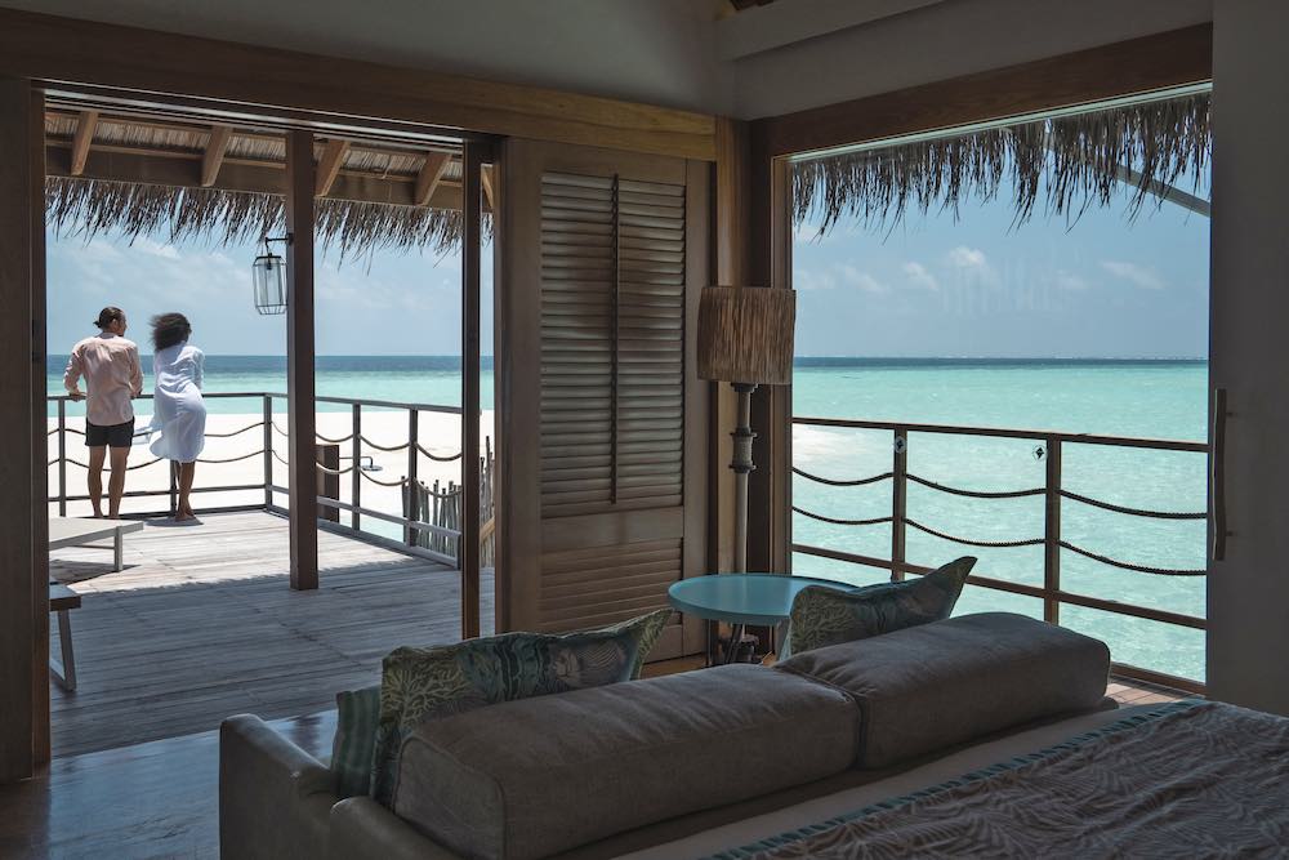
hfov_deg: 61.9
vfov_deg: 43.6
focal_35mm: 30
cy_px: 430
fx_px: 1074
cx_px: 644
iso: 640
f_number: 11
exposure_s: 1/640
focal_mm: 30
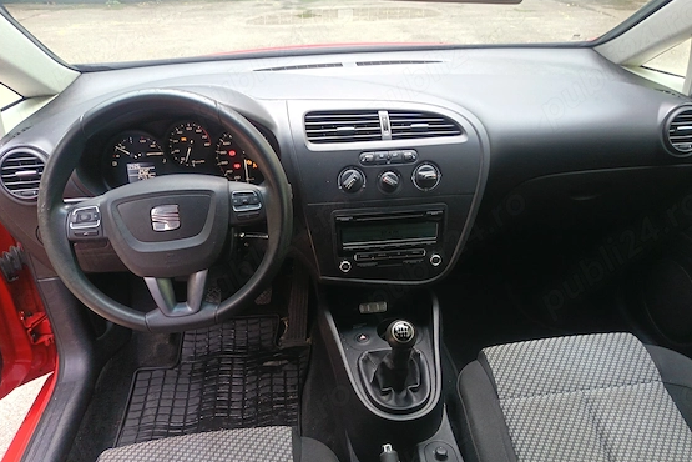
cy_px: 266
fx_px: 519
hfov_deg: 67.4
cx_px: 358
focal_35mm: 27
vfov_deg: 47.8
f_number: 1.75
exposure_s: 1/50
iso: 497
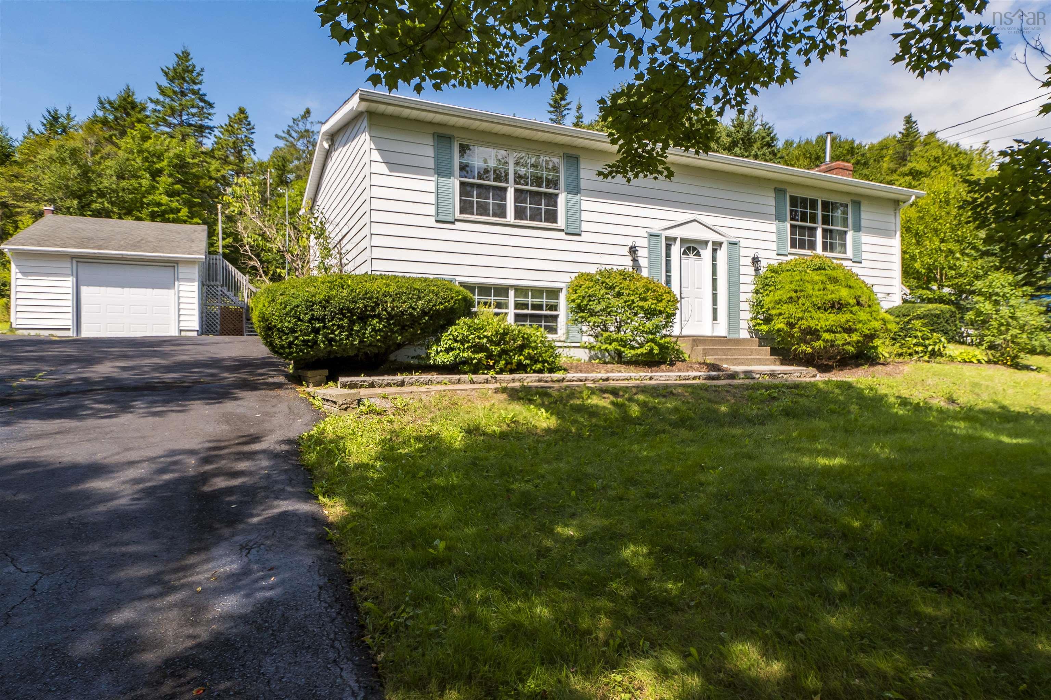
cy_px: 350
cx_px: 526
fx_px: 613
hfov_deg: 81.2
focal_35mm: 21
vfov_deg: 59.5
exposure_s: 1/640
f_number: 6.3
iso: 400
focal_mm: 14
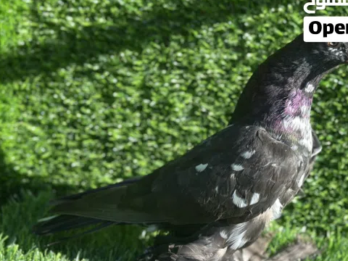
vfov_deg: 22.9
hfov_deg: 30.2
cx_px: 194
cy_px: 146
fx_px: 643
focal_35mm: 64
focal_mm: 6.86
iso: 80
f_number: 1.78
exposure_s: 1/634
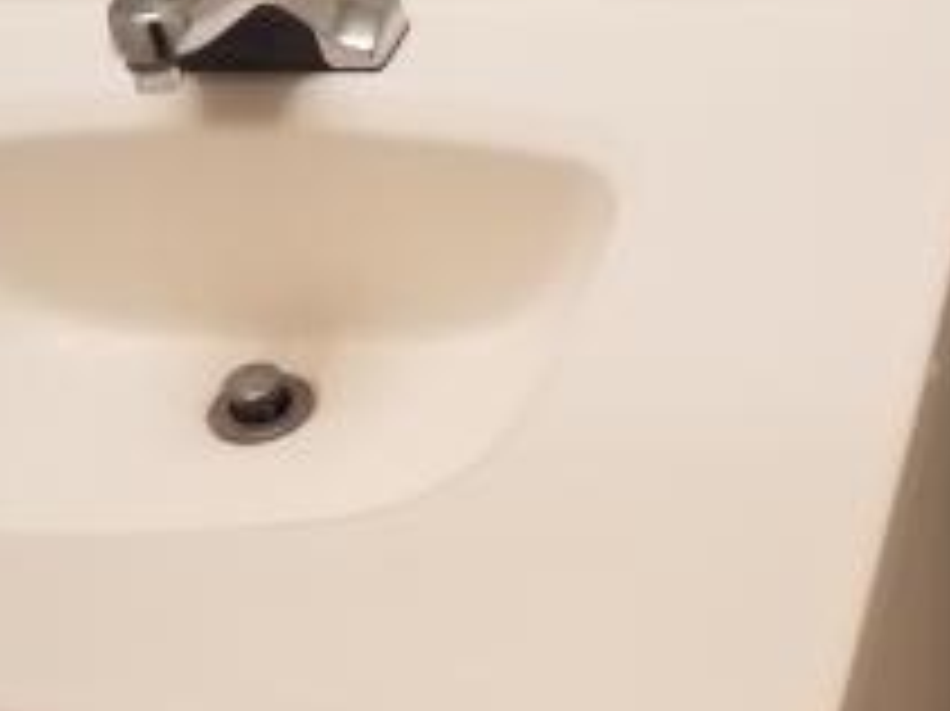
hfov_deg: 24.3
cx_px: 779
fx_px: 2167
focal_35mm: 79
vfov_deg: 18.0
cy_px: 788
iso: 64
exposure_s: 1/60
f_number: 1.7
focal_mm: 4.2
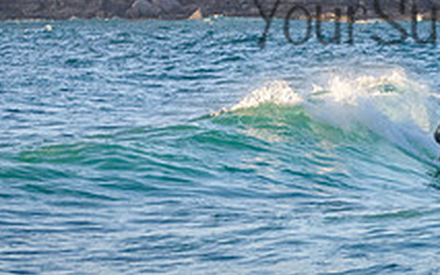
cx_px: 463
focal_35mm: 658
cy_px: -3
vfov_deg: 2.0
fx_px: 7888
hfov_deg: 3.2
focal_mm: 155
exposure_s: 1/2000
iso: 900
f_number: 5.6
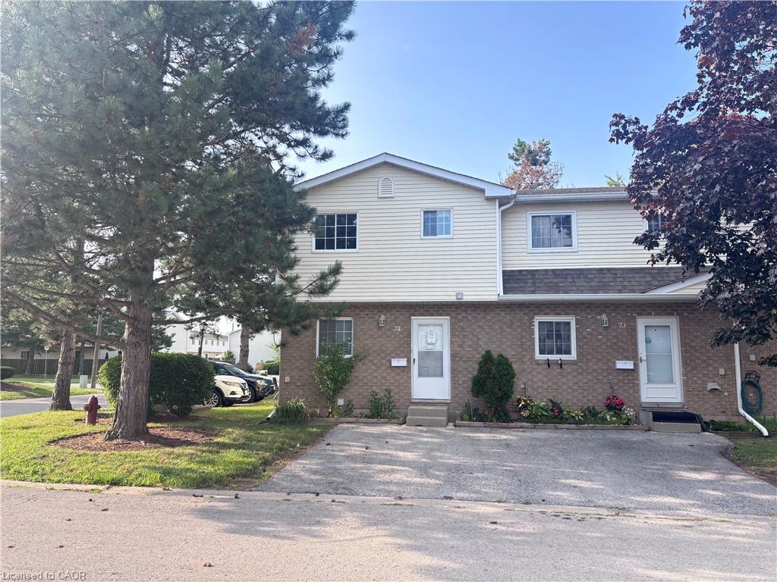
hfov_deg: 67.3
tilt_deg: +5.7
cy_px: 291
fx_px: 584
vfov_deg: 53.1
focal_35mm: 26
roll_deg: -1.2
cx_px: 388
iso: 50
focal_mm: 5.96
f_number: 1.6
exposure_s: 1/490
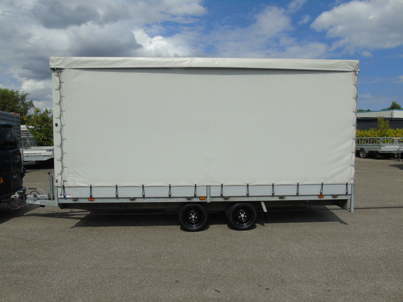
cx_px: 202
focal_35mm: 25
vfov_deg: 54.9
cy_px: 151
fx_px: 291
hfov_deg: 69.4
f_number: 4.8
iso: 80
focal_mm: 4.4
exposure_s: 1/1000
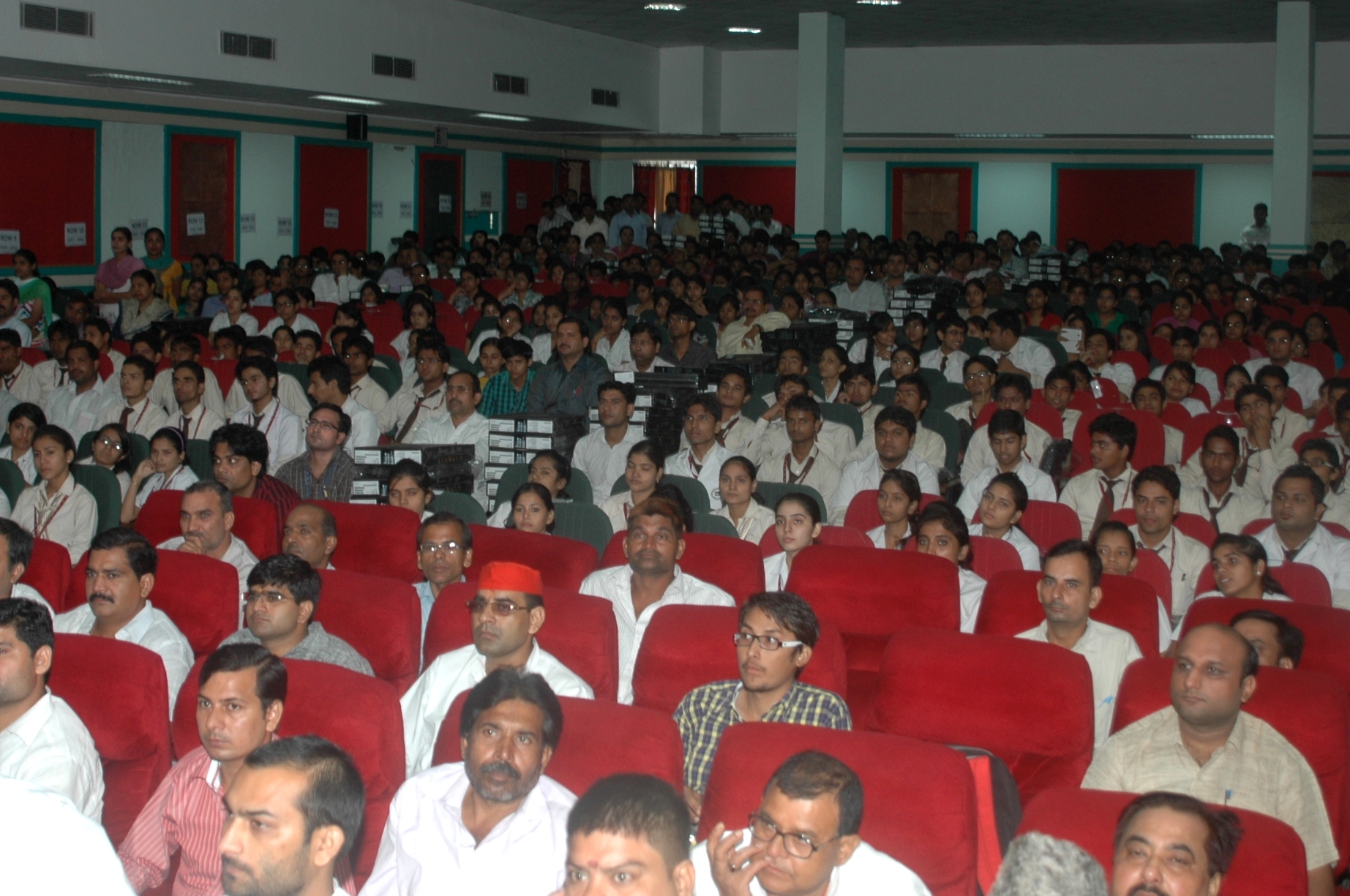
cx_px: 651
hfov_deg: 38.9
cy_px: 376
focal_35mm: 51
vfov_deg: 26.4
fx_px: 1910
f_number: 4.5
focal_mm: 28
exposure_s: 1/60
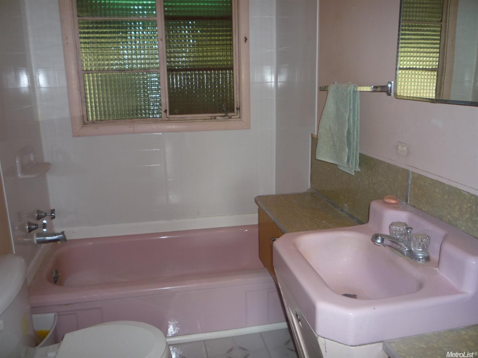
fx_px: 414
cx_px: 239
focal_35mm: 30
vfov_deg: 46.8
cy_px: 179
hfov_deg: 60.0
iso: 100
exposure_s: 1/30
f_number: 3.3
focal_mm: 5.2
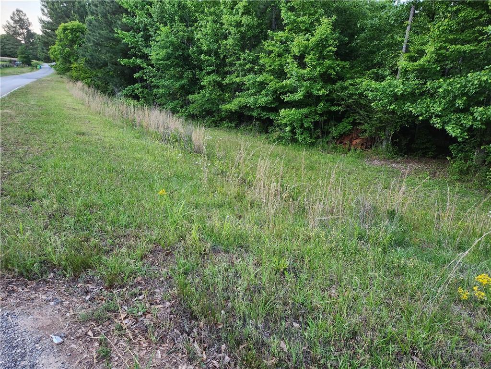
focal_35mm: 23
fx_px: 326
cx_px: 246
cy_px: 184
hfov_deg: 73.9
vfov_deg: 58.9
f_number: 1.8
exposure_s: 1/120
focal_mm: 5.4
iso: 400
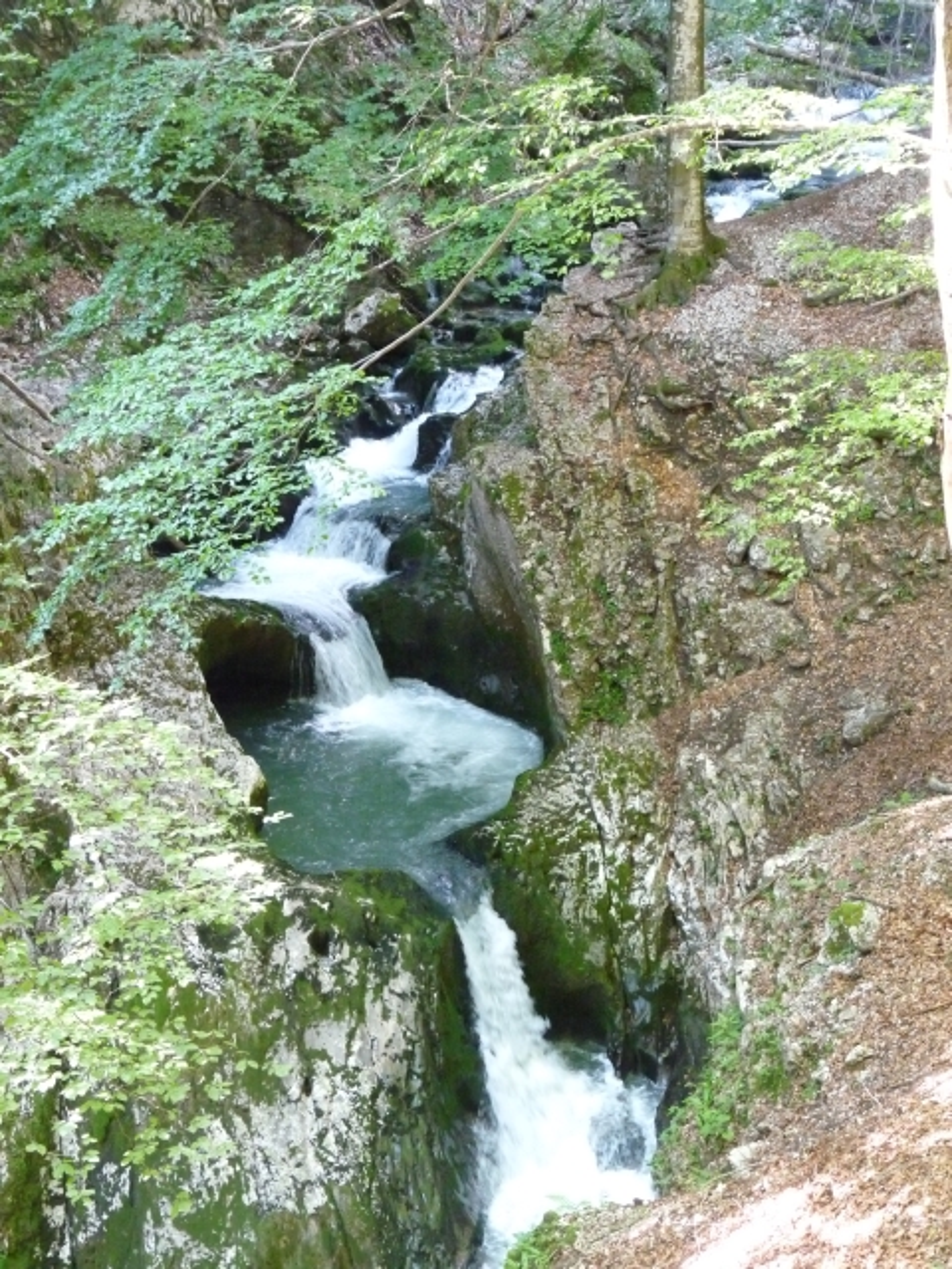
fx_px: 2567
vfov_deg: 27.8
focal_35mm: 70
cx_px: 476
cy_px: 634
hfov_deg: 21.0
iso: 800
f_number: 3.4
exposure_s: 1/60
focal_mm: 12.4
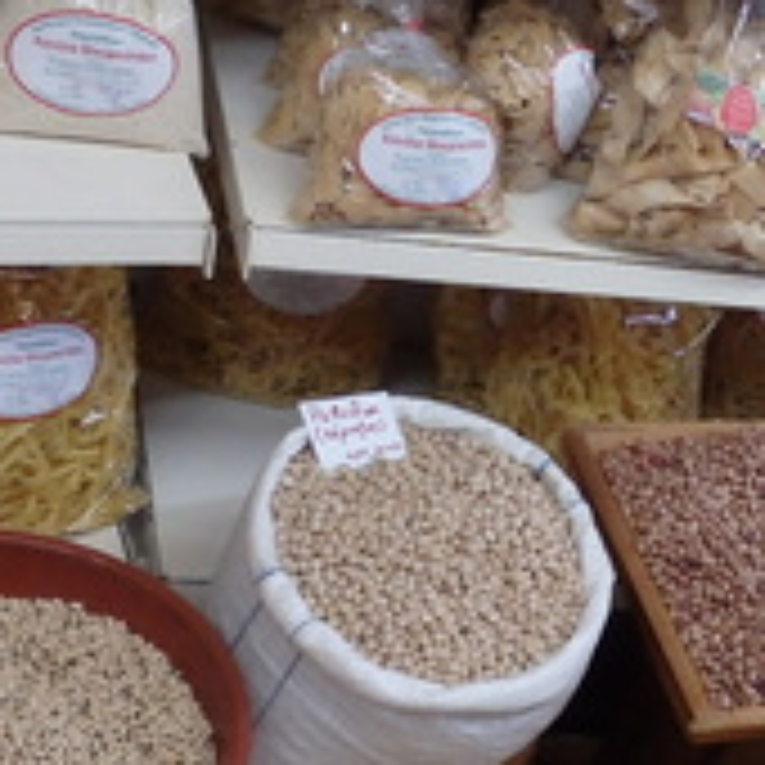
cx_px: 860
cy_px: 286
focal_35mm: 73
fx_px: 1825
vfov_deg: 23.6
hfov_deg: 22.3
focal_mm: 5
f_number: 3.9
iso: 640
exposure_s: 1/50
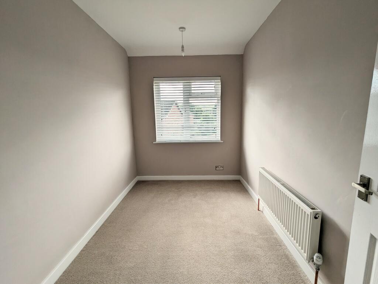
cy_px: 142
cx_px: 189
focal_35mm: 16
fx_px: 175
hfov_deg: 94.4
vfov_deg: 78.2
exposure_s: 1/207
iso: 55
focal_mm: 2.35
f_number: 2.2
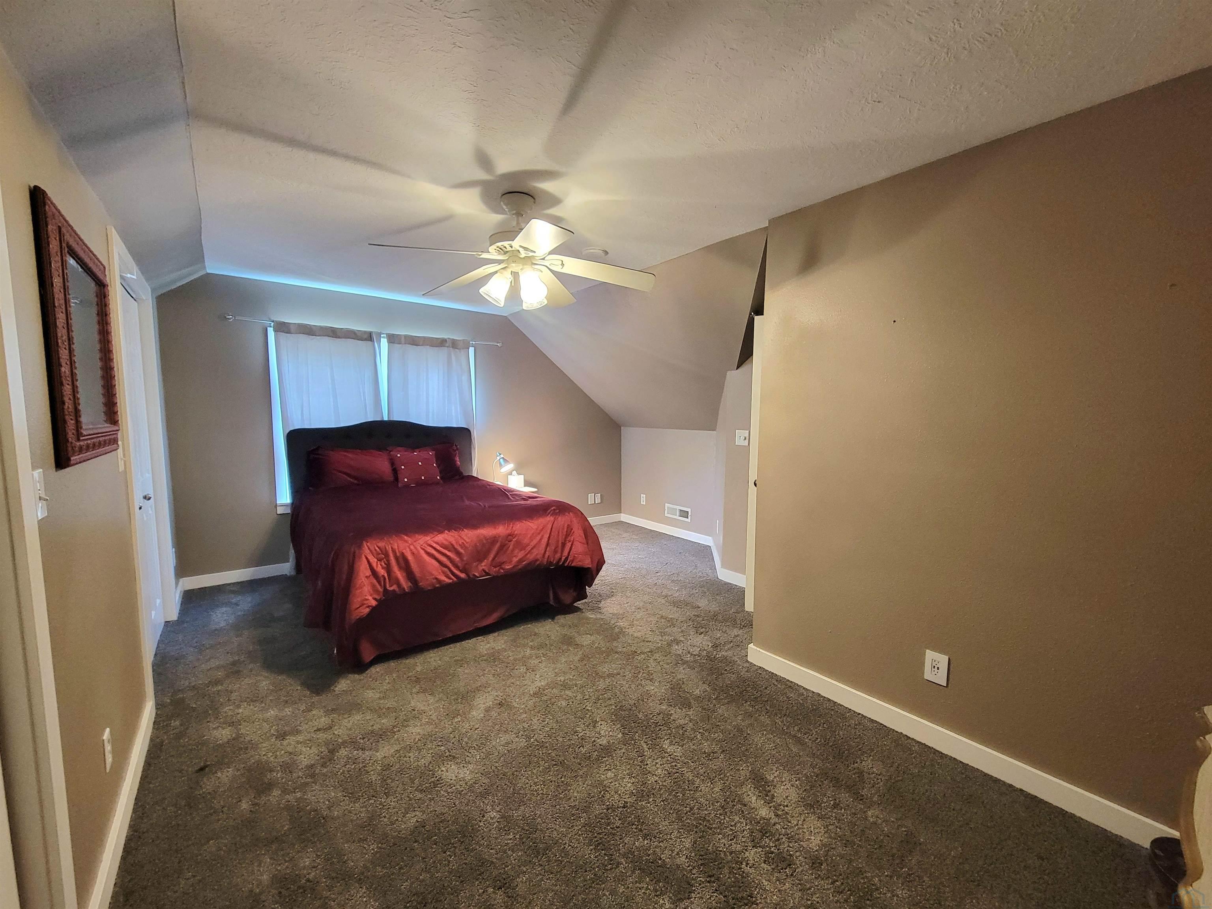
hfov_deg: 106.2
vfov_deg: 89.9
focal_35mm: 13
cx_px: 606
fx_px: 455
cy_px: 454
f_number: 2.2
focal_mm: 2.2
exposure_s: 1/30
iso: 640
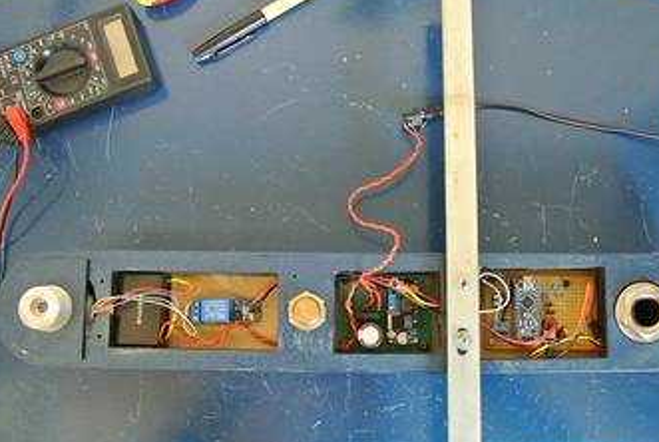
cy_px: 215
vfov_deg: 38.0
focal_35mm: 35
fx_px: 642
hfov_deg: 54.1
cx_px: 378
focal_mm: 11
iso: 3200
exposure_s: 1/50
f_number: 3.5
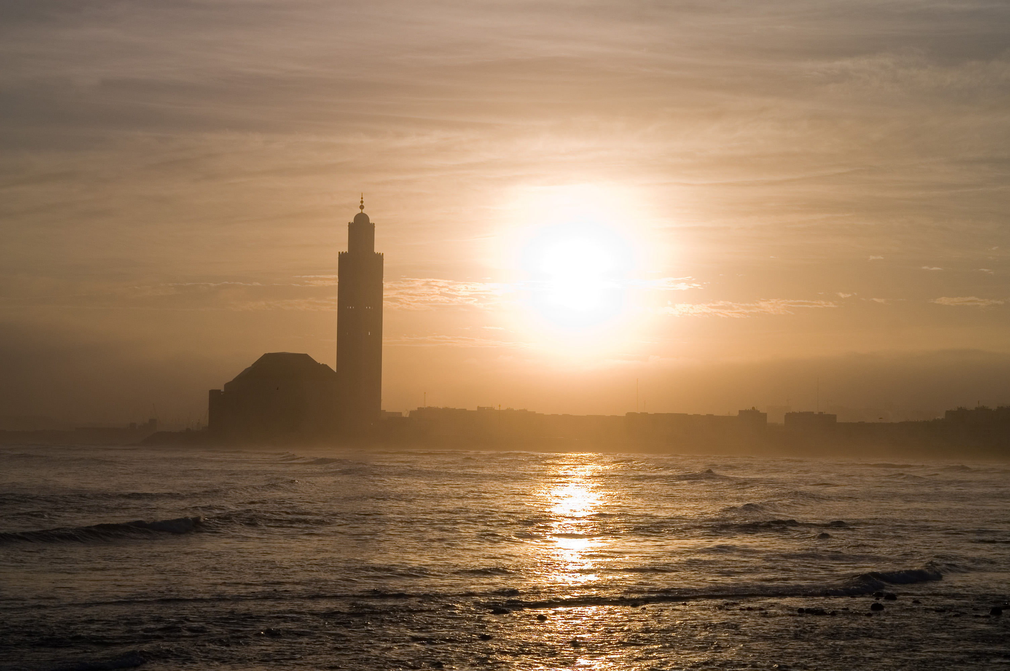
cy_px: 336
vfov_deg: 18.1
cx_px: 505
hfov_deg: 27.0
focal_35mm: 75
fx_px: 2102
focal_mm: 50
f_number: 10
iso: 80
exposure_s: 1/1250
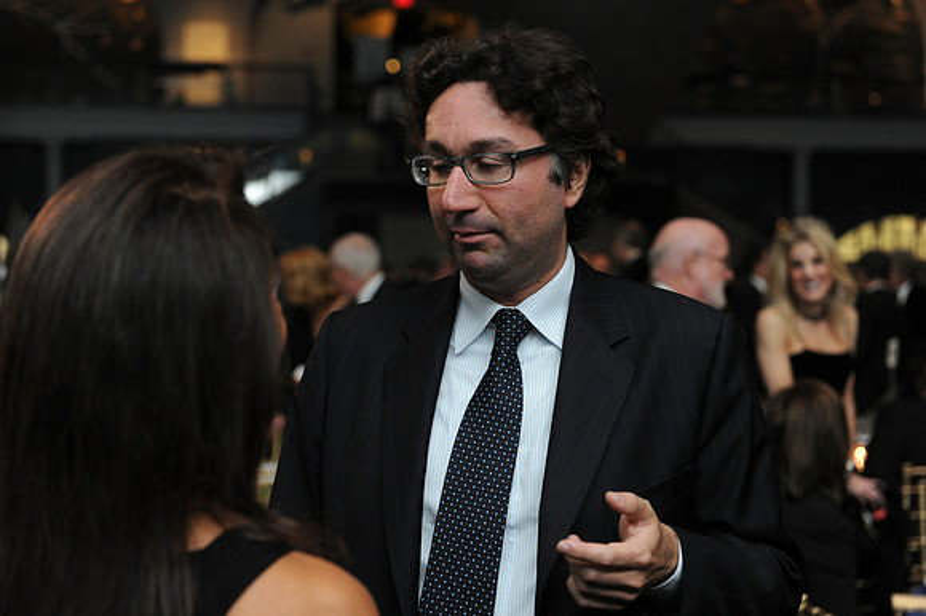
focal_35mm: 60
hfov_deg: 33.4
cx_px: 463
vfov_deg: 22.6
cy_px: 308
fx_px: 1542
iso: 6400
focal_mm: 60
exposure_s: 1/125
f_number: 3.5
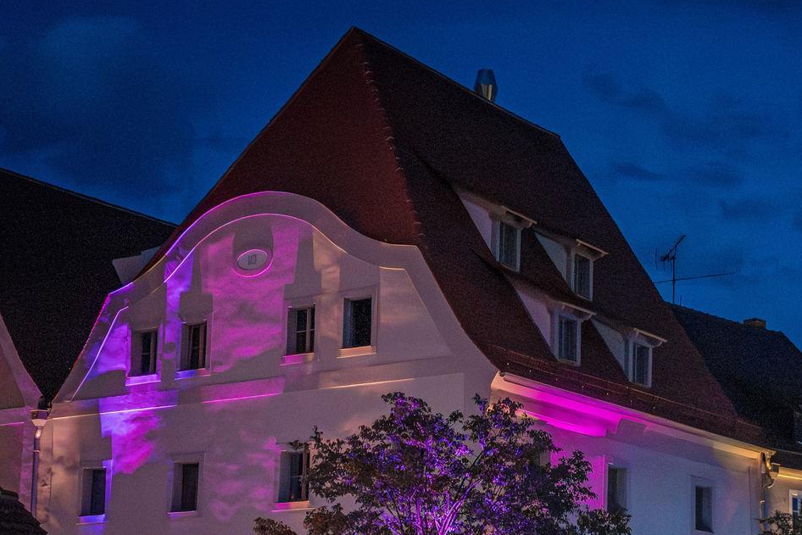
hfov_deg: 27.8
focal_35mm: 71
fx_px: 1582
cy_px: 532
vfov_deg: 18.7
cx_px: 664
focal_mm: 35
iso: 25600
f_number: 2
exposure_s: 1/160
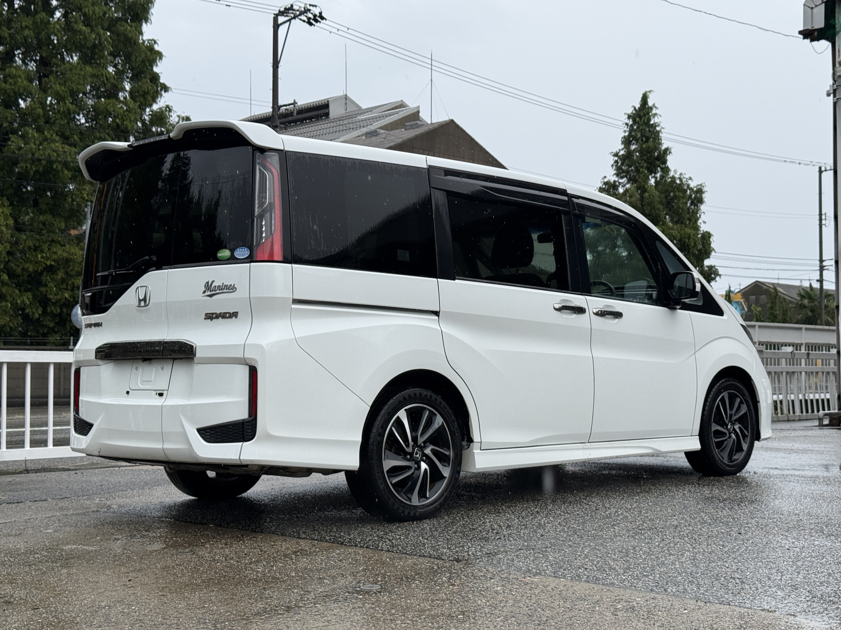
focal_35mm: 48
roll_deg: +0.2
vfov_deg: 30.3
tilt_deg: +3.2
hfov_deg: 39.7
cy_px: 315
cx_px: 420
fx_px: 1166
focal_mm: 6.76
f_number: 1.78
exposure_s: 1/1403
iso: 64
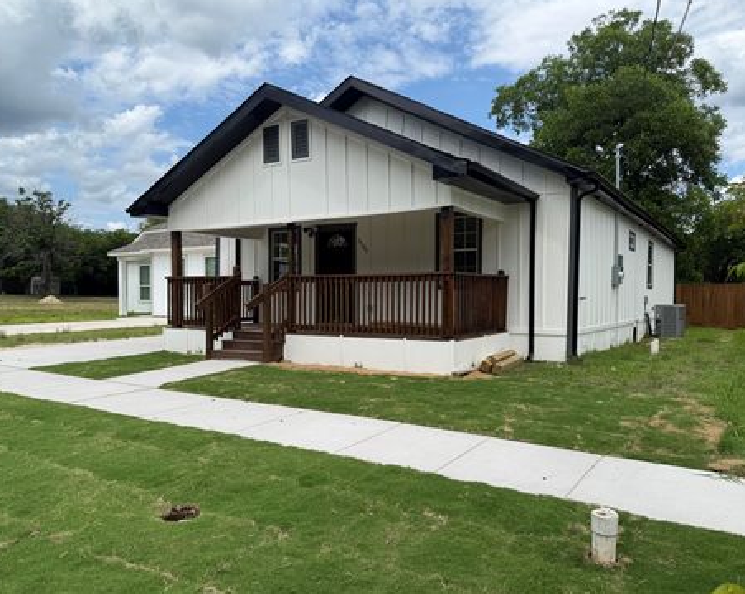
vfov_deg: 54.9
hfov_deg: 66.0
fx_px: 573
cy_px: 299
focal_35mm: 26
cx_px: 401
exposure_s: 1/4975
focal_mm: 6.76
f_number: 1.78
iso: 80
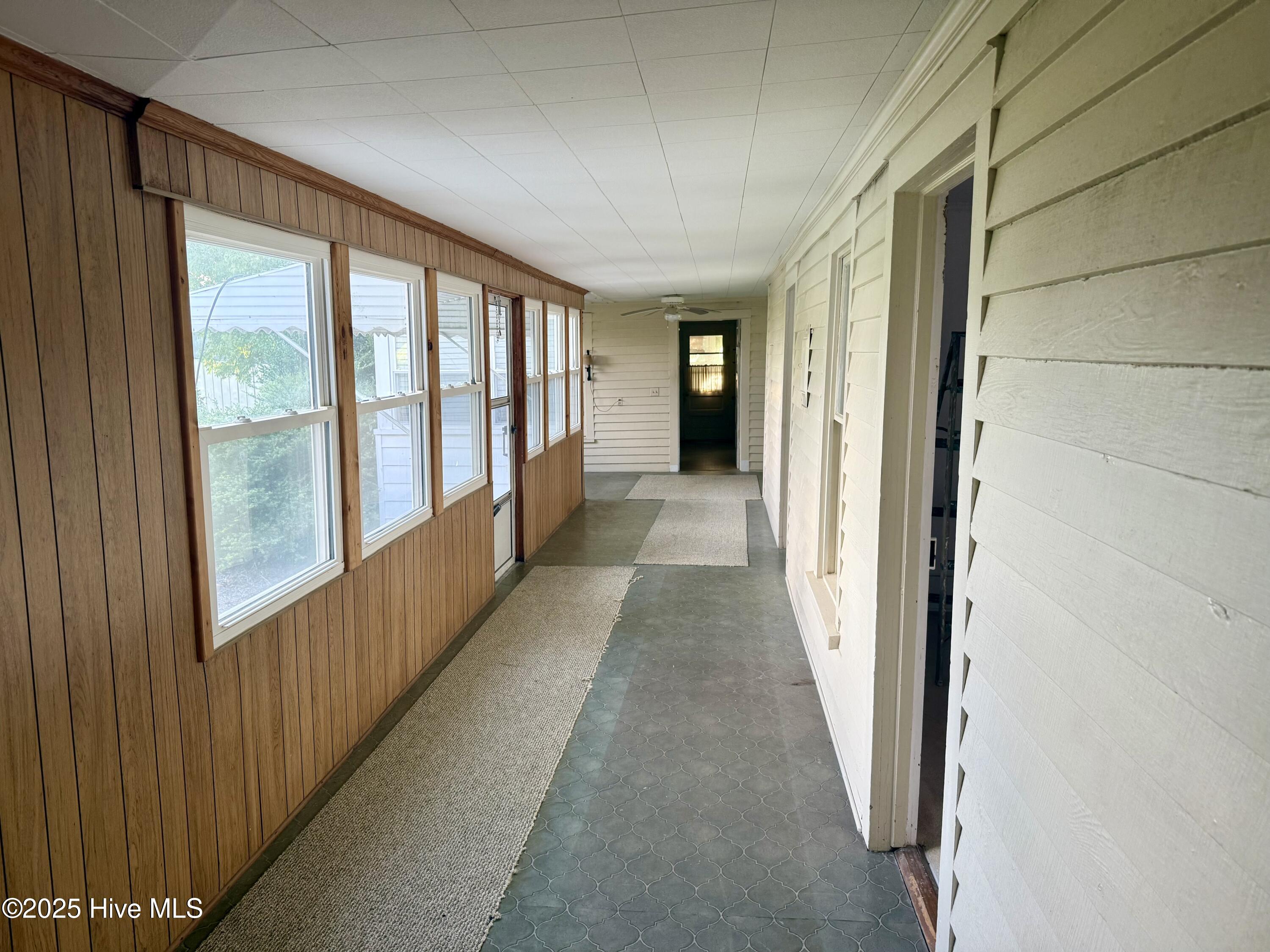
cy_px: 476
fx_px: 881
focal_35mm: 24
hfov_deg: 71.6
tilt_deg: -6.4
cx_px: 635
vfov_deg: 56.8
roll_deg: -0.1
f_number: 1.78
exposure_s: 1/121
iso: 125
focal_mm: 6.76
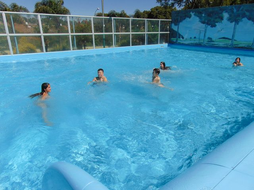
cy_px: 95
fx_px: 183
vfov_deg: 54.9
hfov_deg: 69.4
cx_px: 127
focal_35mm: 25
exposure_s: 1/500
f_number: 7.7
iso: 80
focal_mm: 4.5
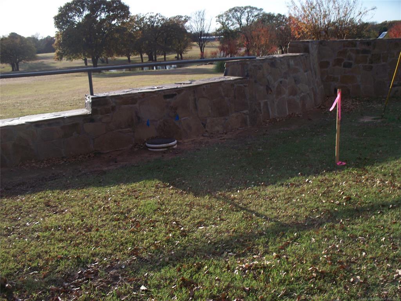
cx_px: 200
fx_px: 417
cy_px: 150
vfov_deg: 39.7
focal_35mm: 36
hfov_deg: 51.4
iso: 64
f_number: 2.8
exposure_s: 1/500
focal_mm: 7.54
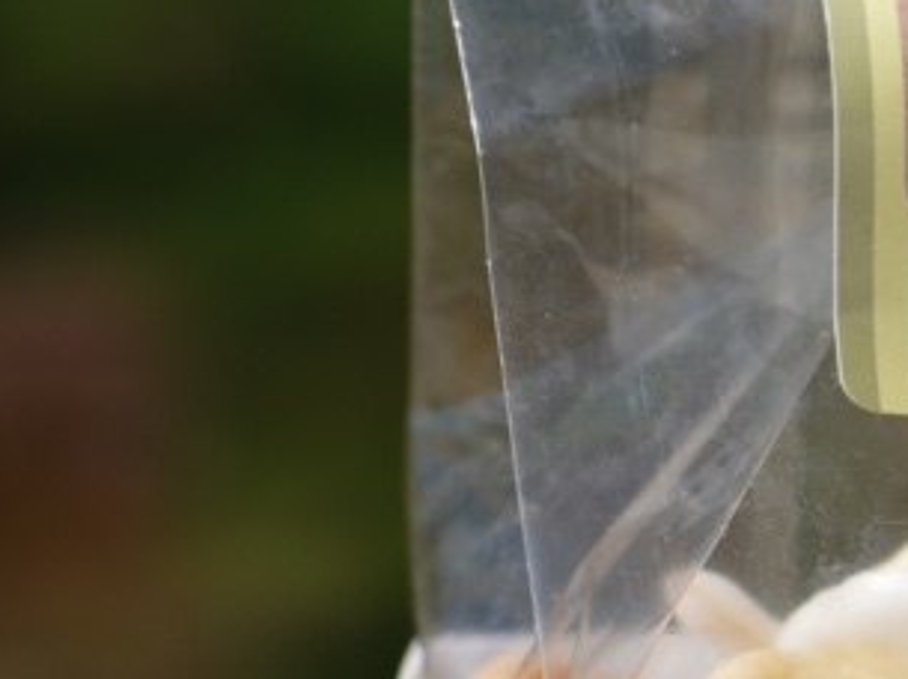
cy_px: 337
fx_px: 7624
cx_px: 1283
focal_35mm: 291
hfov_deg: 6.7
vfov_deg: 5.1
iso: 80
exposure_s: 1/640
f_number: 6.3
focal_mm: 57
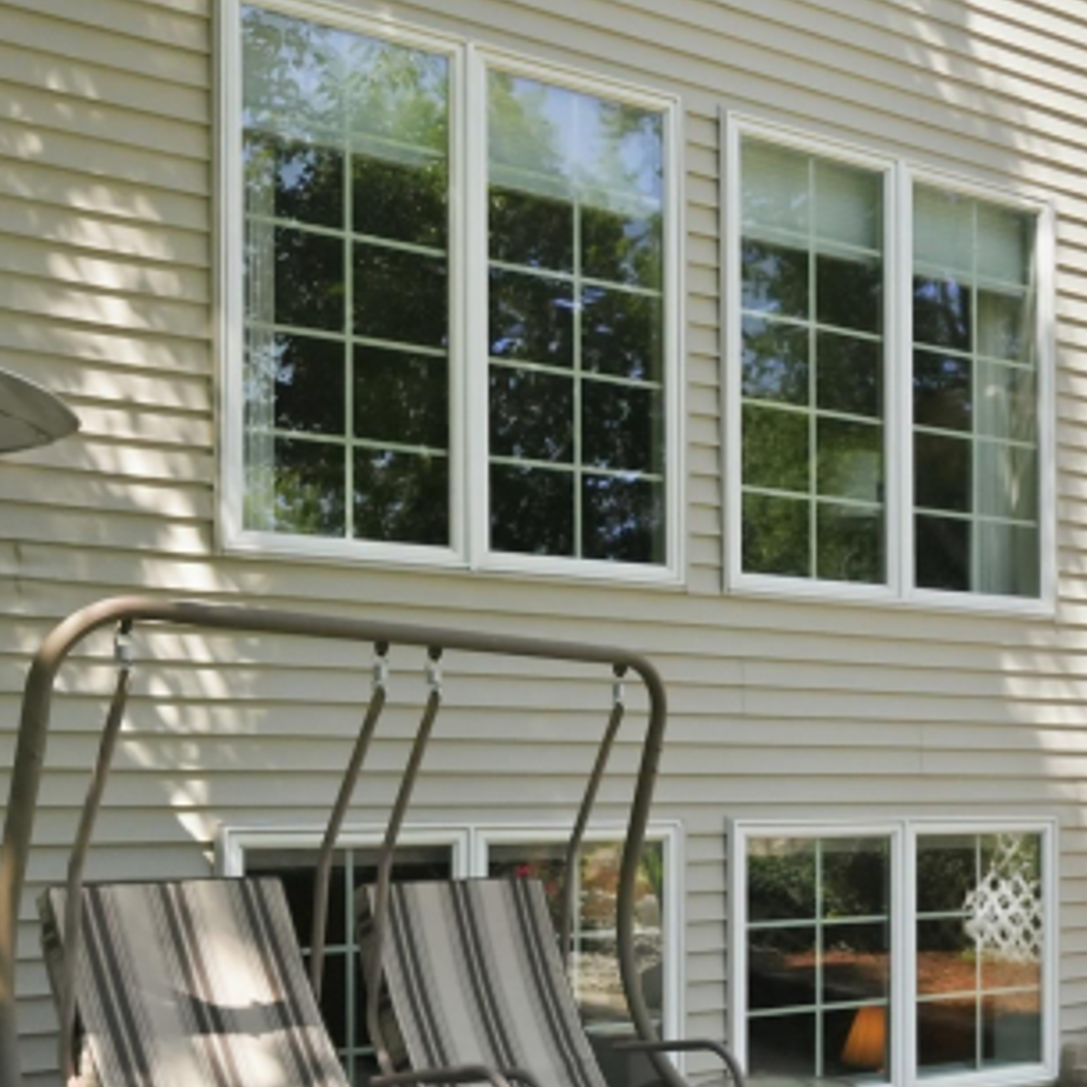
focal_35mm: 46
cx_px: 923
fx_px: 1634
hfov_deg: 35.2
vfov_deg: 36.1
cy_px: 788
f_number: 4
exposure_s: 1/2500
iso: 1000
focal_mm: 15
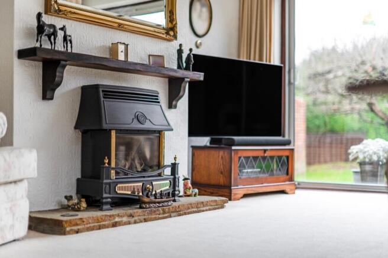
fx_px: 539
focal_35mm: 50
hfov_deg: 39.6
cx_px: 194
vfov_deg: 27.0
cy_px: 129
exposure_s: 1/800
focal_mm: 50
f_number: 1.4
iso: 320
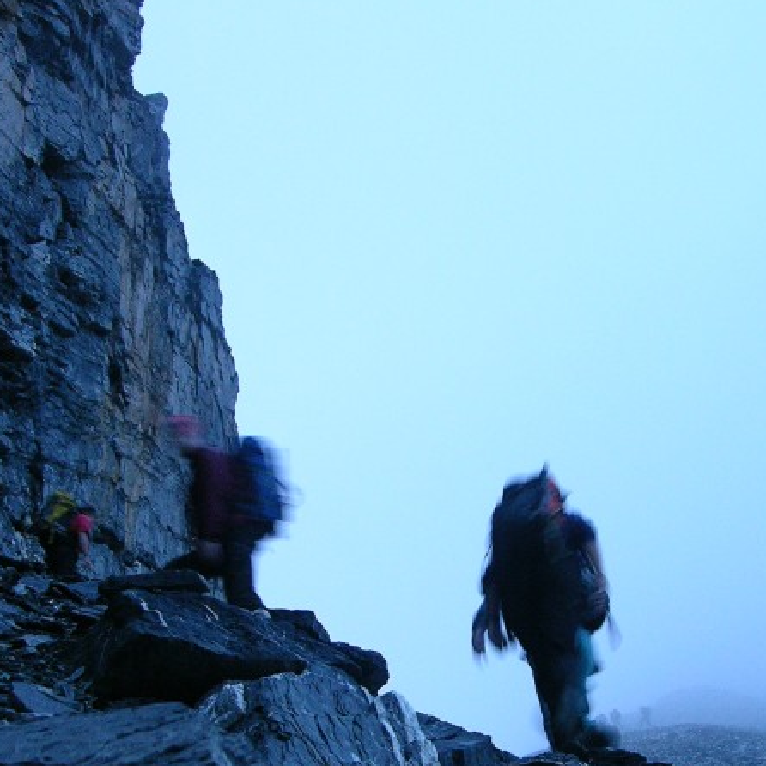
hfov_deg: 24.3
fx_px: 1778
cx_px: 455
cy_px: 558
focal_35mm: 71
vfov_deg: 24.1
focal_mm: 8.9
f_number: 2.8
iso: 155
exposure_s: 1/4.7
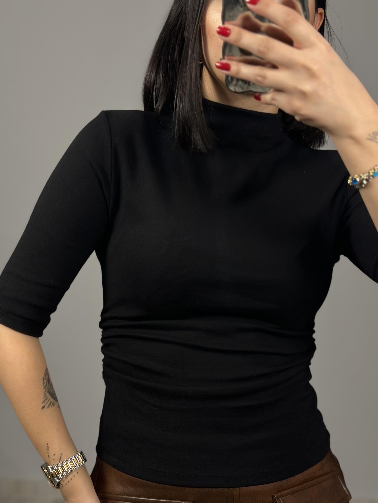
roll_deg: -0.1
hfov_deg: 23.6
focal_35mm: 62
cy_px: 295
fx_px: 903
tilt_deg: -30.2
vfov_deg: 31.1
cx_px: 158
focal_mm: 6.86
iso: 80
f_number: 1.78
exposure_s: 1/100
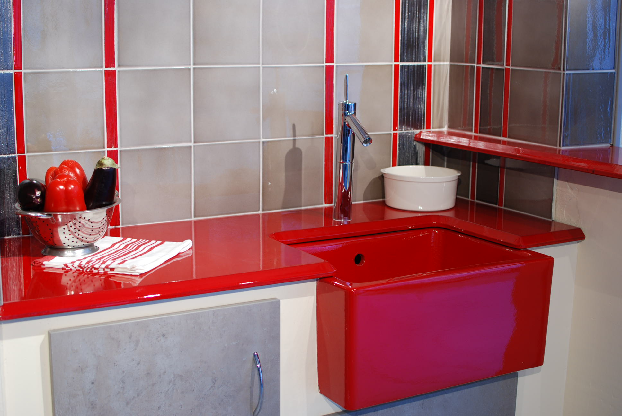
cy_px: 208
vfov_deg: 25.8
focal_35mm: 52
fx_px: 908
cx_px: 311
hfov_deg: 37.8
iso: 200
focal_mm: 35
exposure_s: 1/30
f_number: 2.8
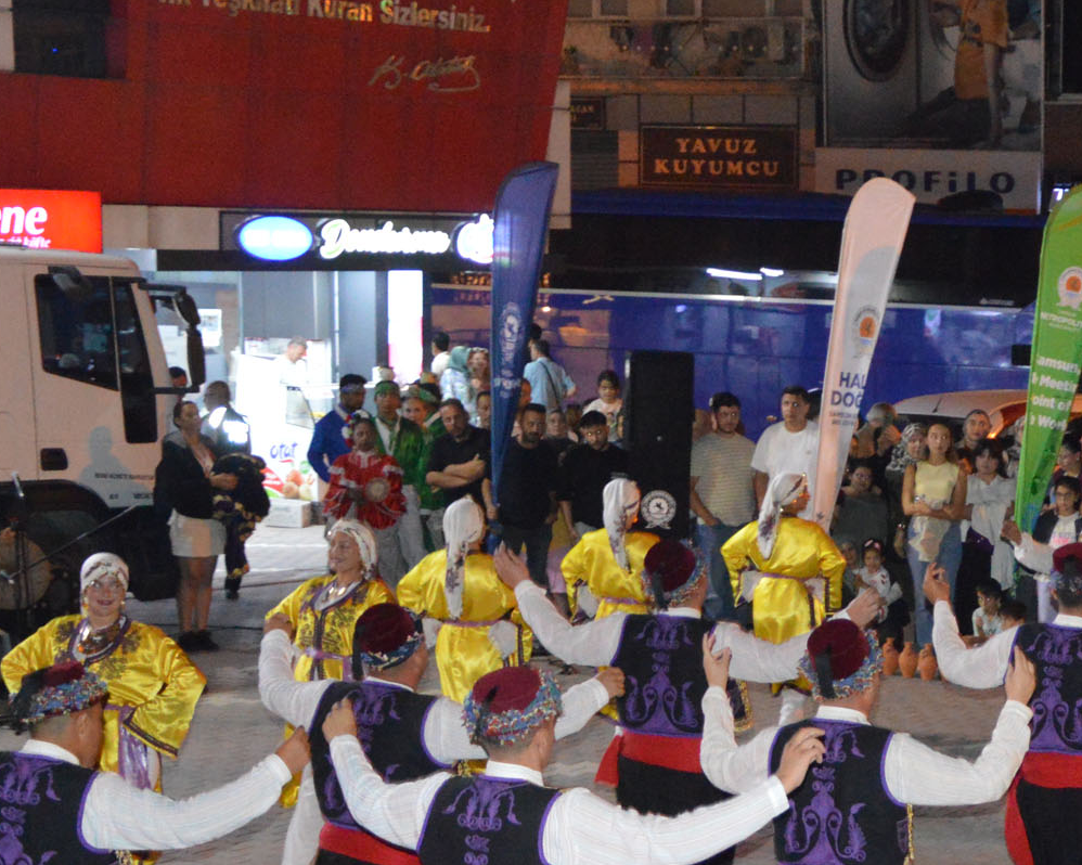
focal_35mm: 96
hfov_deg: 19.3
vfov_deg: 15.9
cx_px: 1148
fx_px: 3074
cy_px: 728
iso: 2800
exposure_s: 1/60
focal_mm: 24
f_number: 3.8
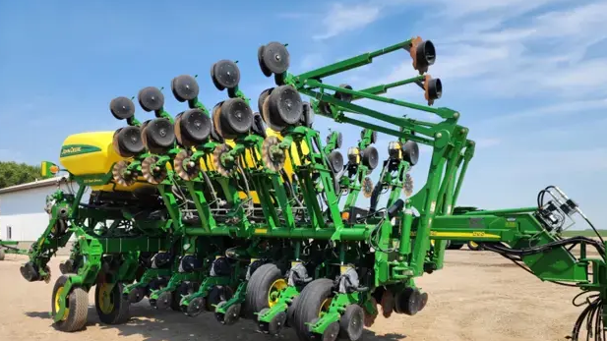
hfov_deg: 71.9
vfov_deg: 43.7
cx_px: 308
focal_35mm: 26
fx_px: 418
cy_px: 228
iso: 12
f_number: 1.8
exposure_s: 1/876
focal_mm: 6.4
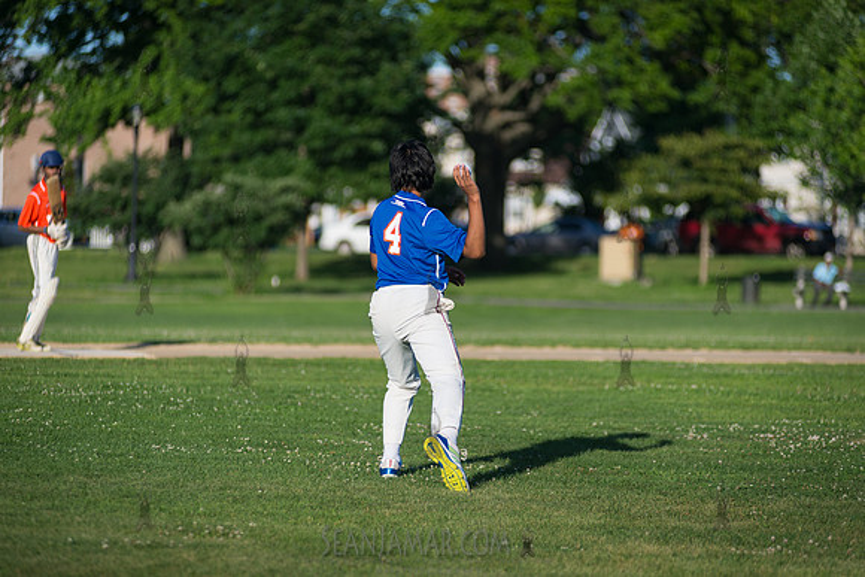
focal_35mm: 185
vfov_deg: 7.4
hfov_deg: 11.1
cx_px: 432
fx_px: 4446
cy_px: 288
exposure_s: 1/3200
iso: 200
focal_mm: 185
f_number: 2.8
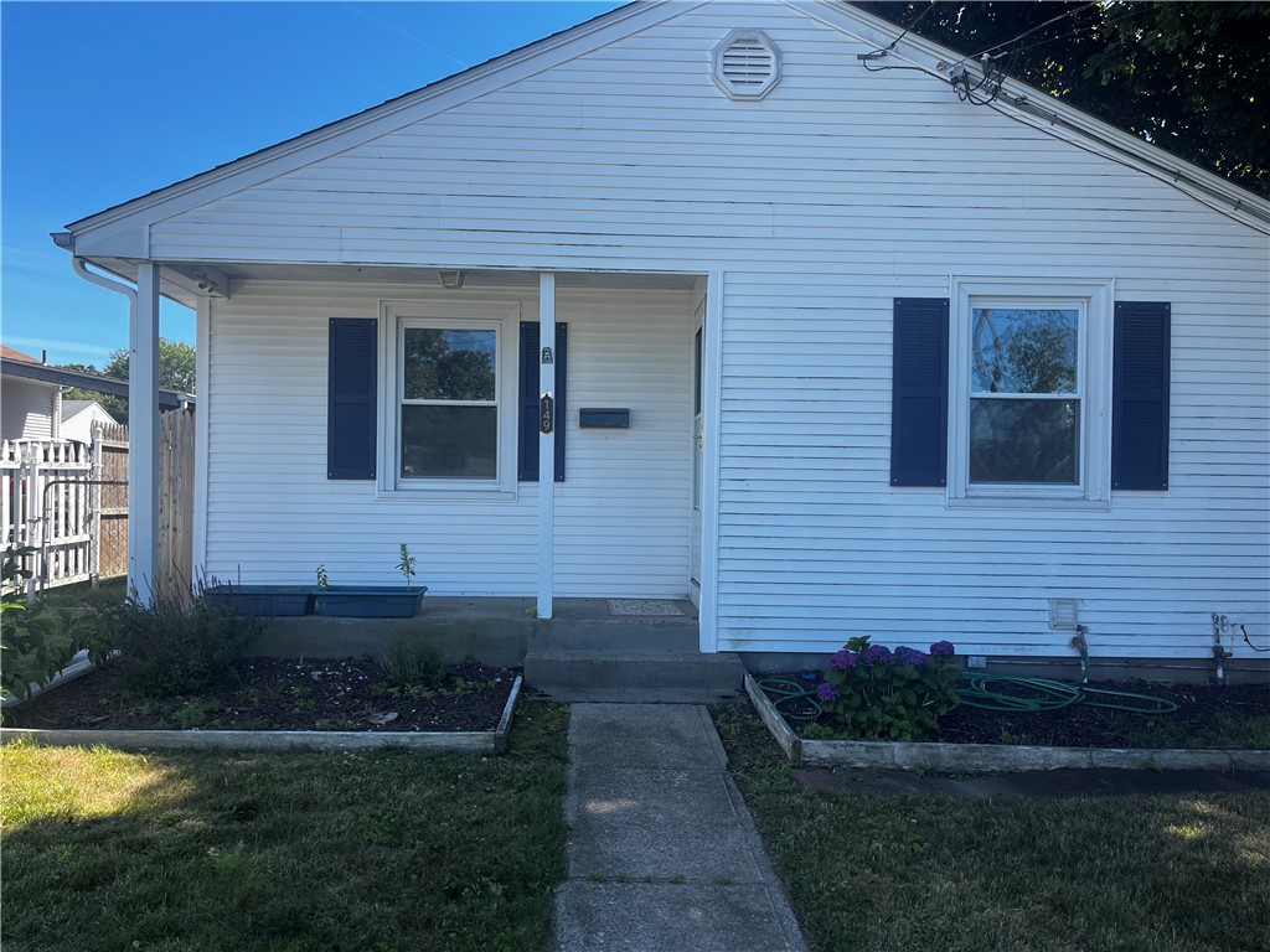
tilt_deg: +0.7
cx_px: 635
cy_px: 476
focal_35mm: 26
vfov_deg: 53.1
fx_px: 954
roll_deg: -0.9
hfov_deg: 67.3
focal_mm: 5.1
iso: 50
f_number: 1.6
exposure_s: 1/1117
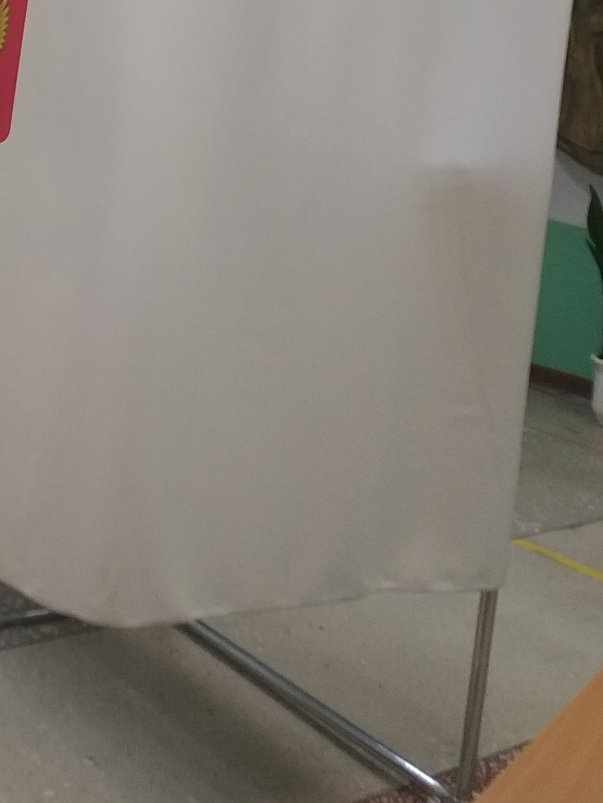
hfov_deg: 20.9
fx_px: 1579
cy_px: 1
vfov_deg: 27.0
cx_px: -8
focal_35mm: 68
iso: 160
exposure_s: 1/33
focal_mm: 3.82
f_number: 2.2
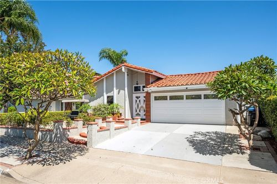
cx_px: 138
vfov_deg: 58.3
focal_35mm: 22
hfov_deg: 79.9
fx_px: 165
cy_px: 92
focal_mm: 21.5
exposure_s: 1/500
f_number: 11
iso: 250
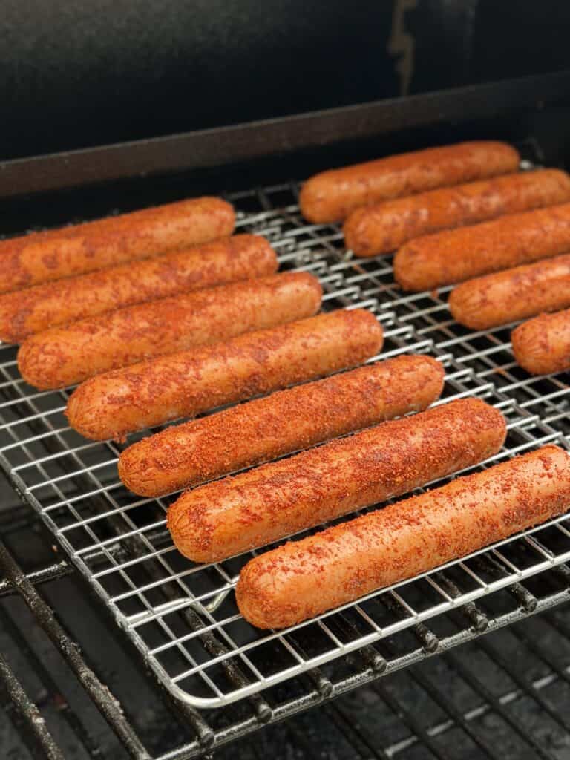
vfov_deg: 39.7
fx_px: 1054
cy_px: 380
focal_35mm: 48
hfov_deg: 30.3
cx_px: 285
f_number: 1.78
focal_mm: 6.76
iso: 50
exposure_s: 1/153
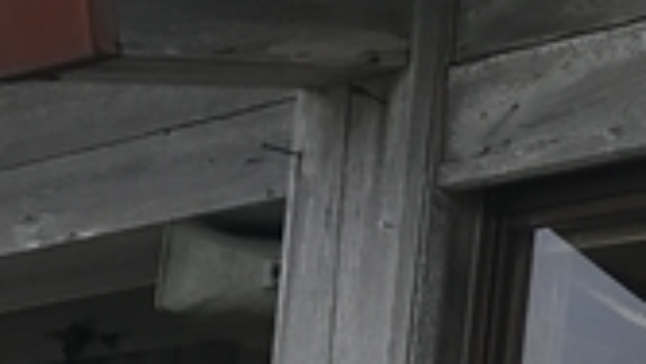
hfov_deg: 11.0
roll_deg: -5.6
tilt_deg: -1.6
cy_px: 1278
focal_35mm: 194
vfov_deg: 5.7
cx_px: 553
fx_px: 3324
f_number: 2.2
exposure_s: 1/610
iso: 25
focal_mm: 4.15
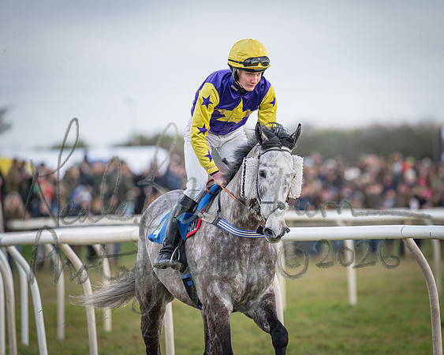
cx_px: 222
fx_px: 5917
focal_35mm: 450
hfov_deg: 4.3
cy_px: 178
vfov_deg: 3.4
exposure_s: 1/1250
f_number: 5
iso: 800
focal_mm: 400
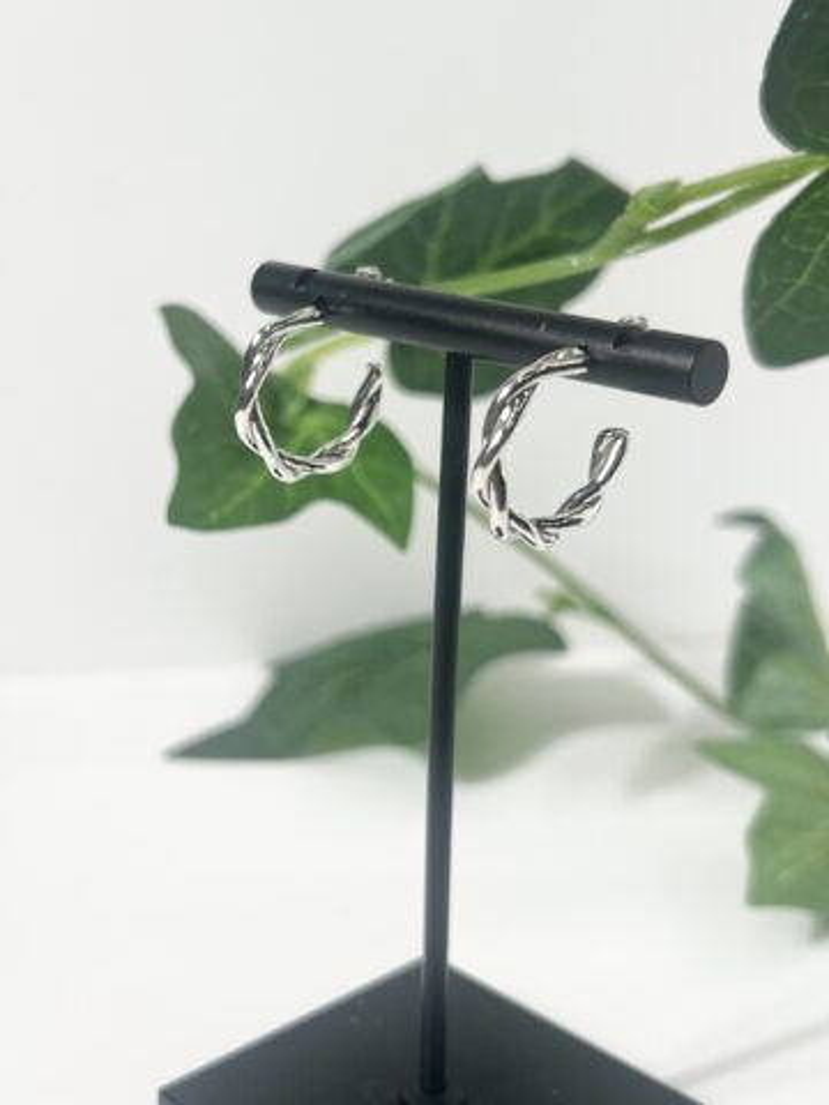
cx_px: 414
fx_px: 830
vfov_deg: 67.3
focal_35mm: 26
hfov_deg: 53.1
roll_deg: +0.1
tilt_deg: -18.1
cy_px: 552
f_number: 1.5
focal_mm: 5.7
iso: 50
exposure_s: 1/1575
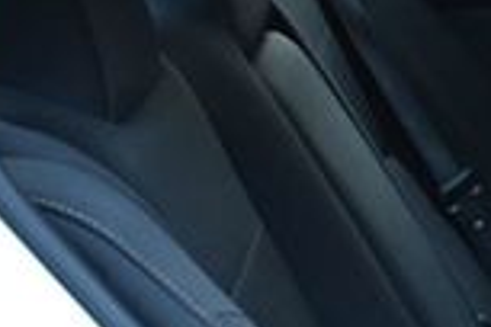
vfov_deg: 9.7
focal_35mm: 138
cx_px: 940
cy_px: 471
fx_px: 1882
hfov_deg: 13.1
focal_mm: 22
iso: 1600
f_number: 3.8
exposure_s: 1/13
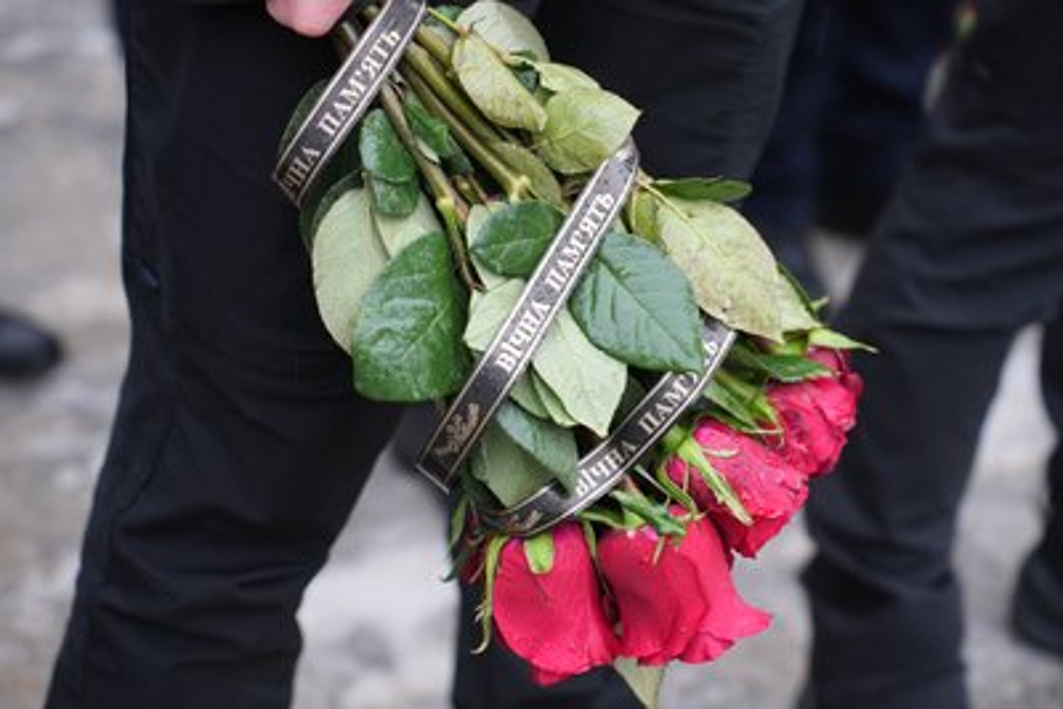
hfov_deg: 27.0
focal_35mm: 75
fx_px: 2215
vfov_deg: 18.2
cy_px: 354
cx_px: 532
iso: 800
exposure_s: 1/160
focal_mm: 75
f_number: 4
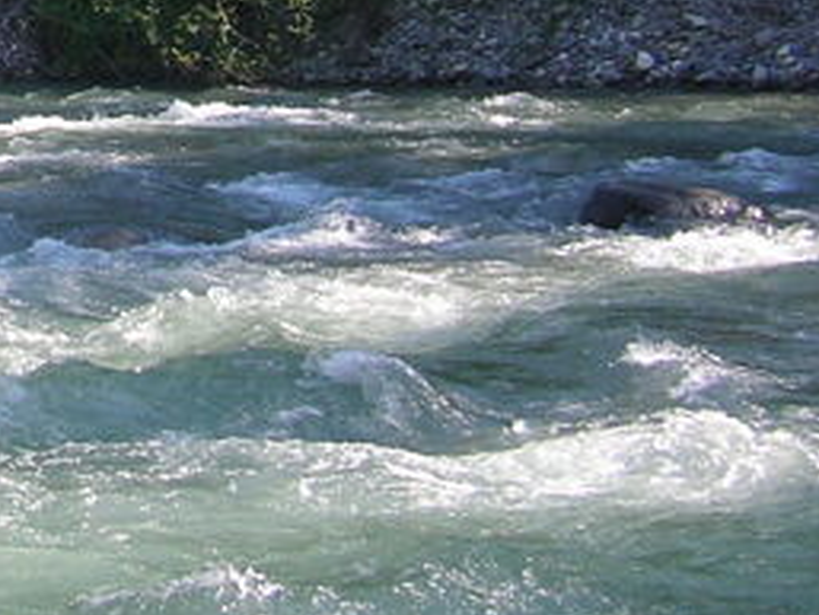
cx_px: -446
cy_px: -328
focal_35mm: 149
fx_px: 3527
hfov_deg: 12.5
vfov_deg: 9.7
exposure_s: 1/250
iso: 50
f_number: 3.1
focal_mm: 7.5
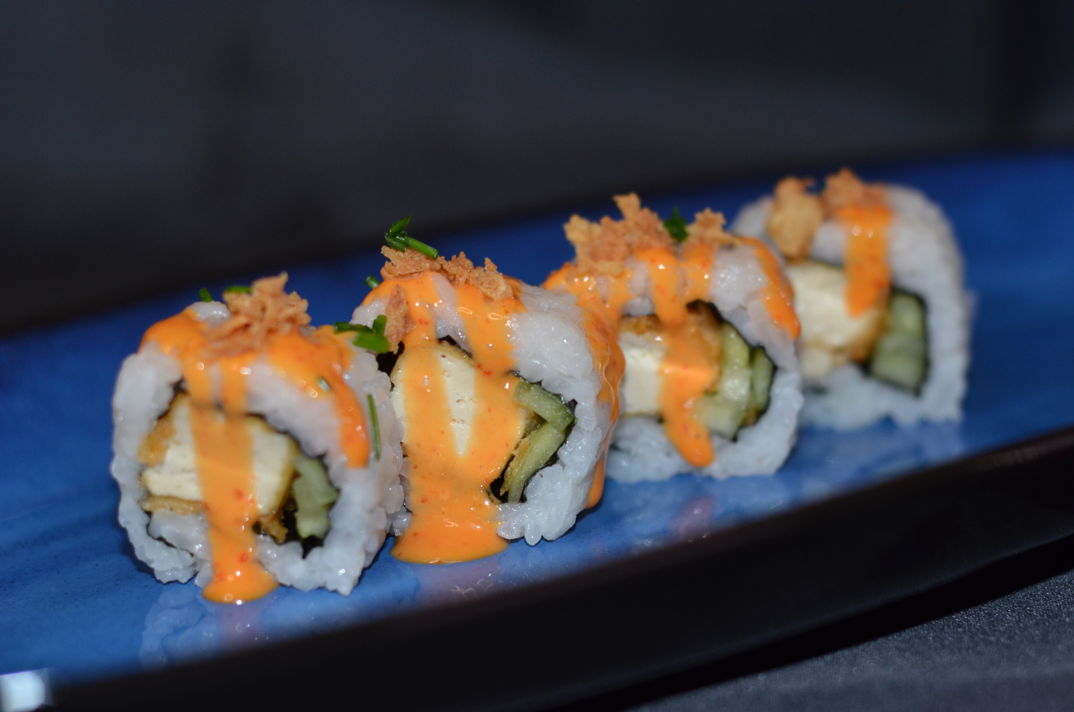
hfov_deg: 27.0
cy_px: 356
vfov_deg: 18.1
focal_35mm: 75
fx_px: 2233
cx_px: 537
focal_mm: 50
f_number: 2.8
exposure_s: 1/60
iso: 640
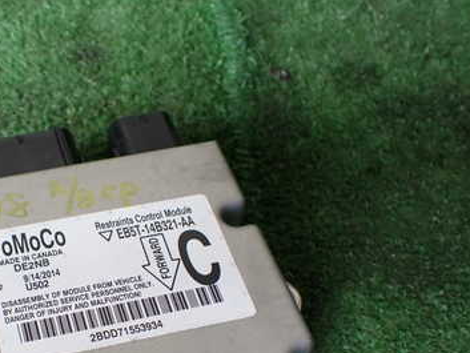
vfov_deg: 27.8
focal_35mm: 51
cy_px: 298
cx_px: 93
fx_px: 693
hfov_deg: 36.2
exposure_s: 1/125
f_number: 2.3
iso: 200
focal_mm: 5.4
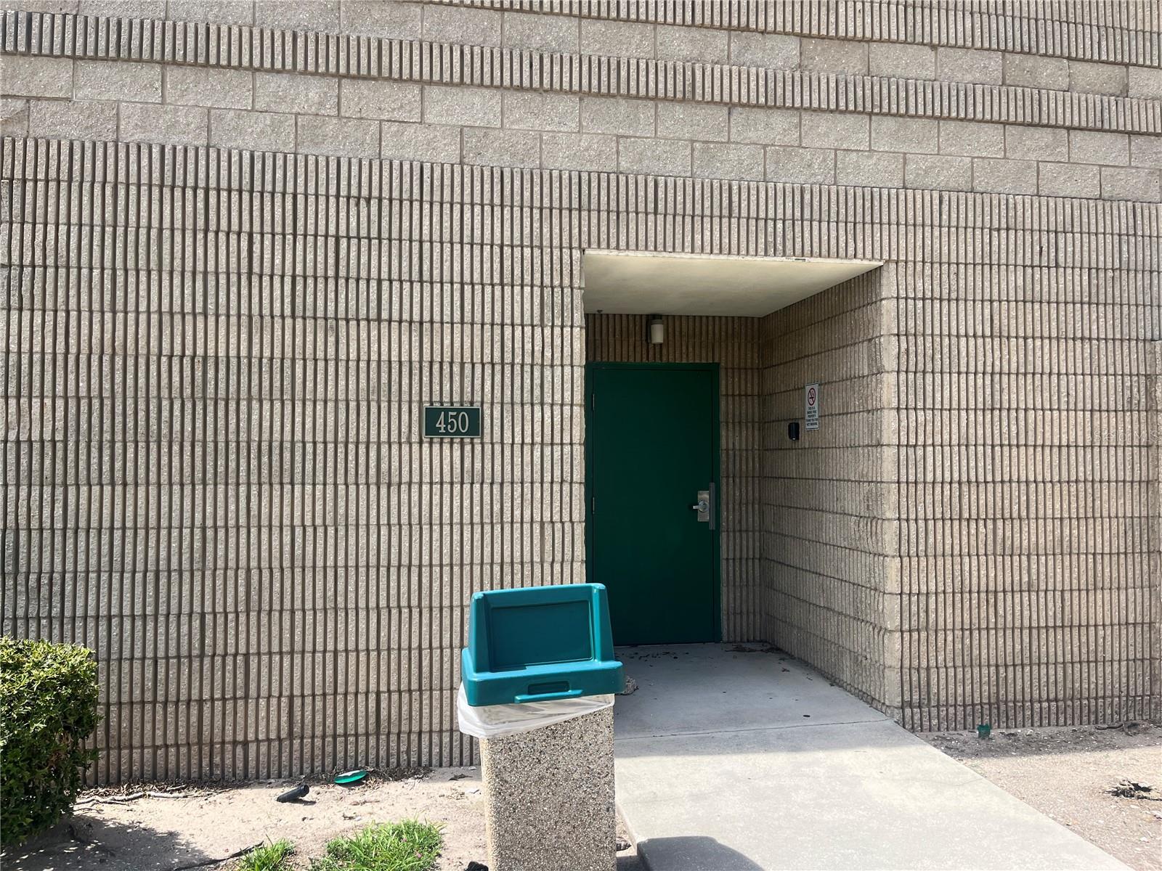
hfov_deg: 67.3
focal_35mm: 26
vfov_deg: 53.1
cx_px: 581
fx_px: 873
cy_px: 436
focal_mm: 5.1
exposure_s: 1/1477
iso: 50
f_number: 1.6
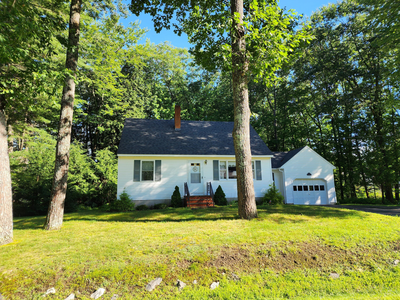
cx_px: 200
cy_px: 150
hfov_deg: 73.9
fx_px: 266
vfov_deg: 58.9
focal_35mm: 23
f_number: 1.8
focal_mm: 6.4
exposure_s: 1/233
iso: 12
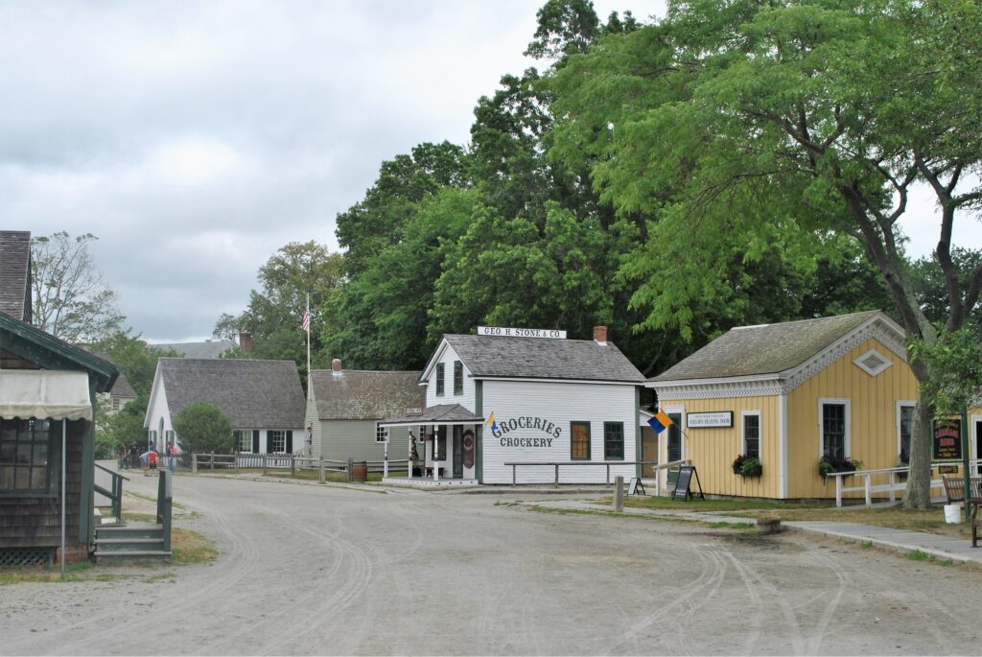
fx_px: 1311
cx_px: 491
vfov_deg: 28.1
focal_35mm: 48
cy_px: 328
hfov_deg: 41.1
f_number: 9
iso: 100
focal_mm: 32
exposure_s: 1/200
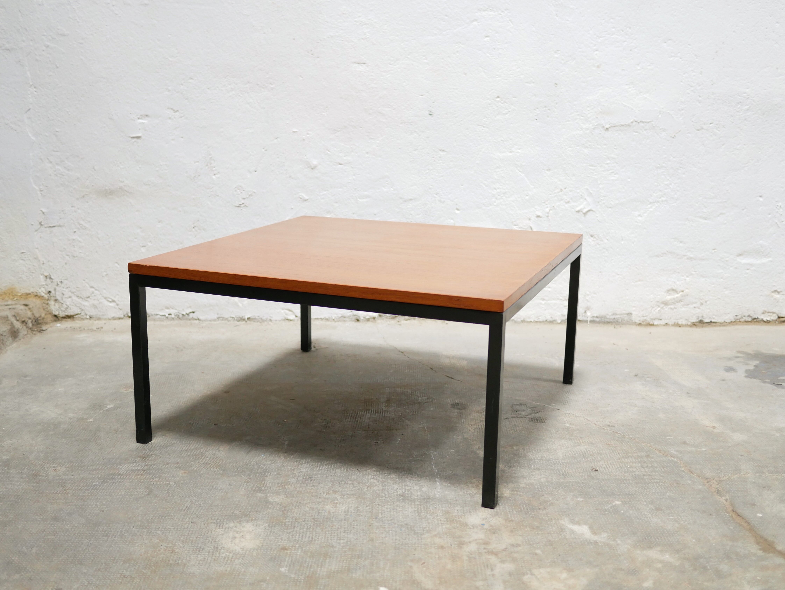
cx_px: 392
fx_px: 908
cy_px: 295
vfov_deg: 36.0
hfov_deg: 46.8
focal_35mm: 40
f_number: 1.7
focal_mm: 20
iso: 500
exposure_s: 1/60
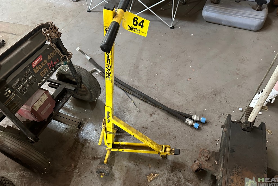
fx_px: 201
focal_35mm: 26
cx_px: 144
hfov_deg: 69.4
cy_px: 83
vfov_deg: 49.5
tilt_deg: -48.1
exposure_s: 1/40
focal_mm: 6.86
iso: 800
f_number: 1.78
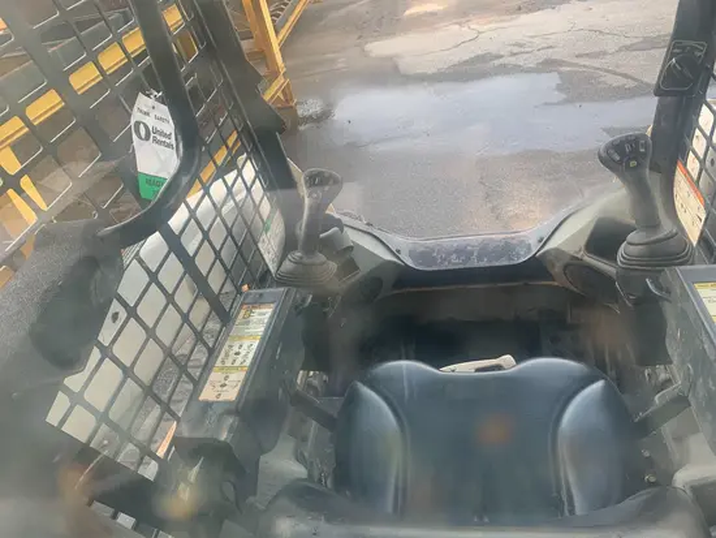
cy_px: 269
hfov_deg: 67.3
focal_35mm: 26
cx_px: 358
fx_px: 538
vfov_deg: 53.1
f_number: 1.8
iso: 50
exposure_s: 1/121
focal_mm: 4.25
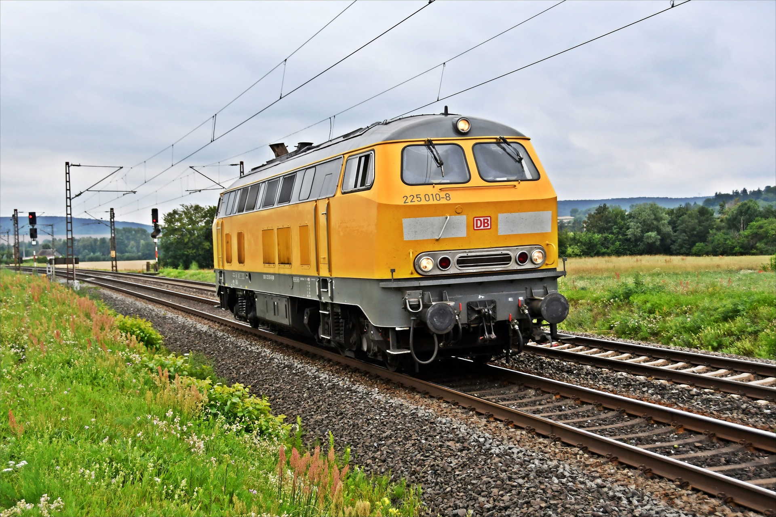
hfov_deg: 38.2
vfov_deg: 26.0
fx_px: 1121
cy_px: 258
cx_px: 388
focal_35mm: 52
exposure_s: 1/1250
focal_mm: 35
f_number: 4.5
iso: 400
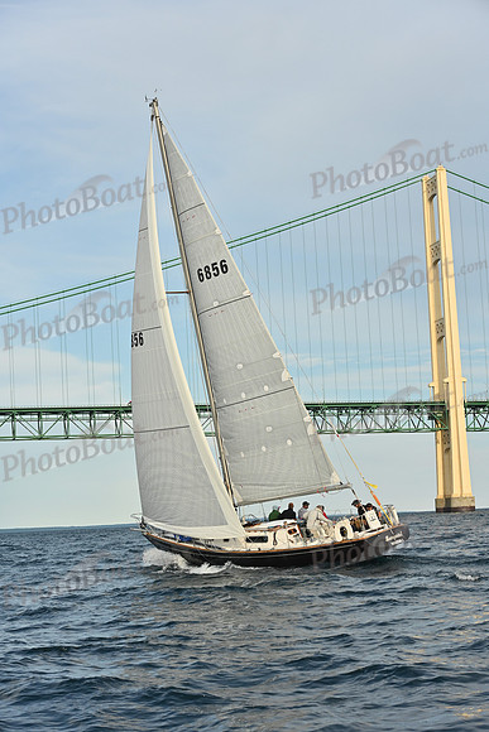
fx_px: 1425
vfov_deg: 28.8
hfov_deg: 19.5
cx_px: 244
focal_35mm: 70
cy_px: 366
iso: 320
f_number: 7.1
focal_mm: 70
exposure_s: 1/1000
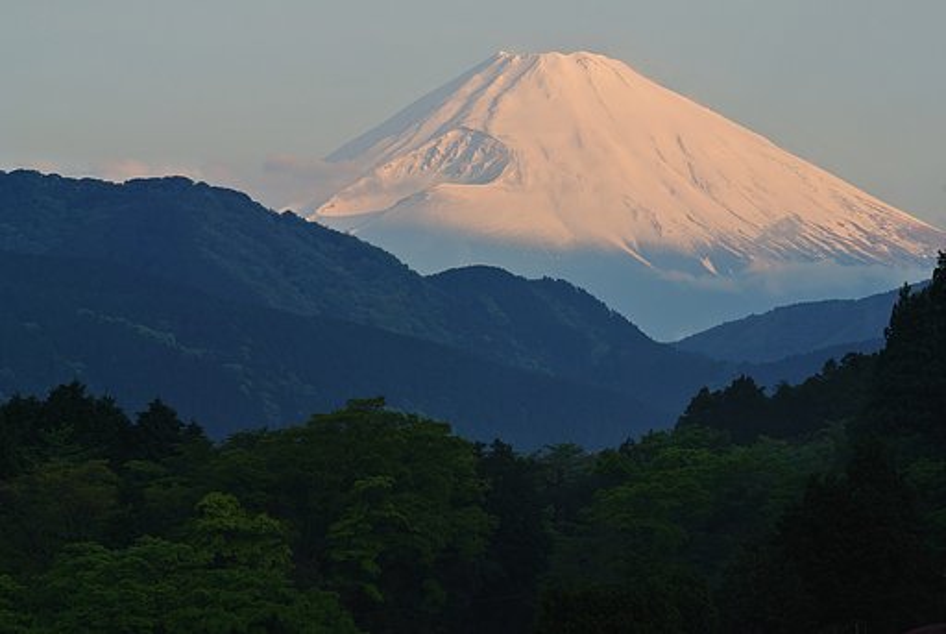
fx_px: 4526
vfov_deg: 8.0
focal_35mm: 172
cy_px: 317
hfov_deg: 11.9
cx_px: 473
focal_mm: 64
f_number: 8
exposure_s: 1/125
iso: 110
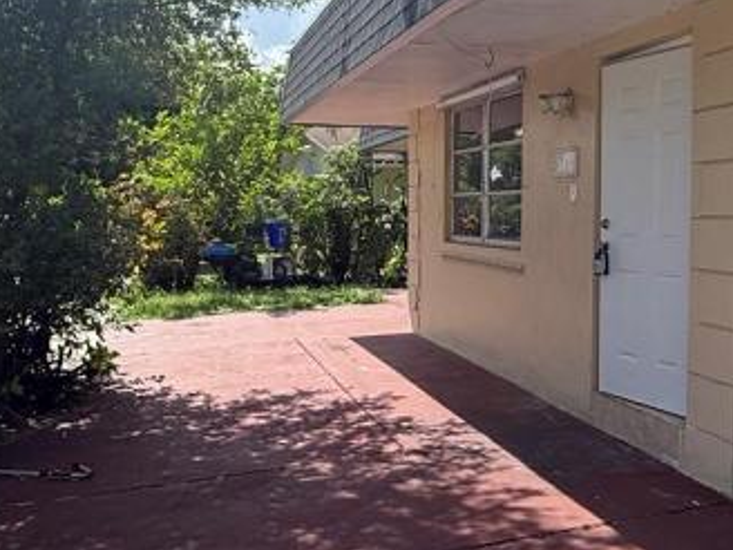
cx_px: 485
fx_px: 868
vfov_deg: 35.1
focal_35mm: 41
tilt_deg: -0.6
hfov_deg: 45.1
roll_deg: -0.4
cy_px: 248
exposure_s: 1/1211
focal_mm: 2.22
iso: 64
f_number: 2.2
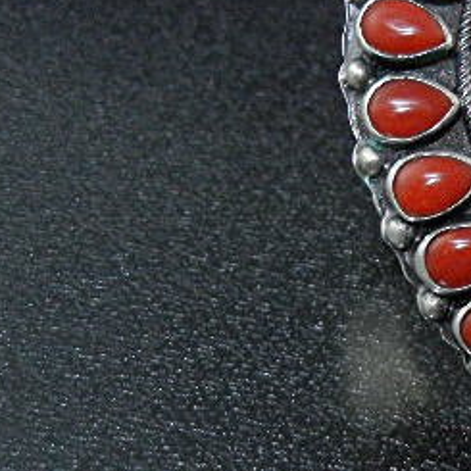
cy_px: 192
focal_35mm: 120
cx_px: 533
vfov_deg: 14.5
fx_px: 1847
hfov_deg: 14.2
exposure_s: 1/30
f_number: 7.8
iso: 800
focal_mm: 9.3
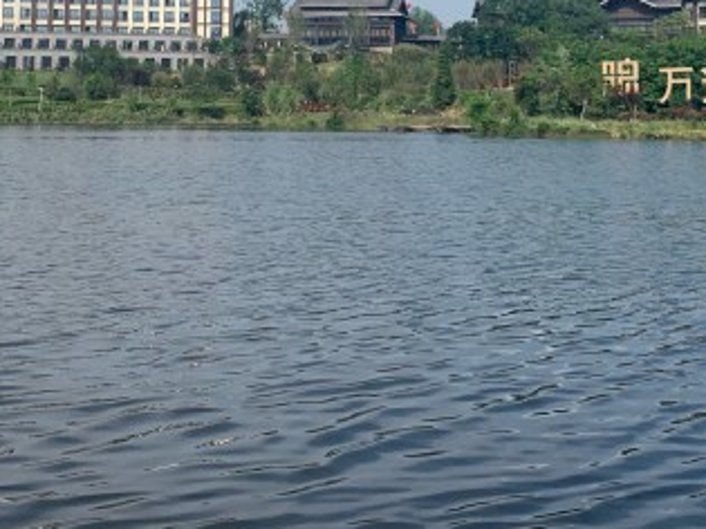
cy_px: -6
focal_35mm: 62
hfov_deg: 31.2
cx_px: 321
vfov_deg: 22.7
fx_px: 1264
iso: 25
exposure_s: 1/2755
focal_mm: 4.25
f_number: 1.8
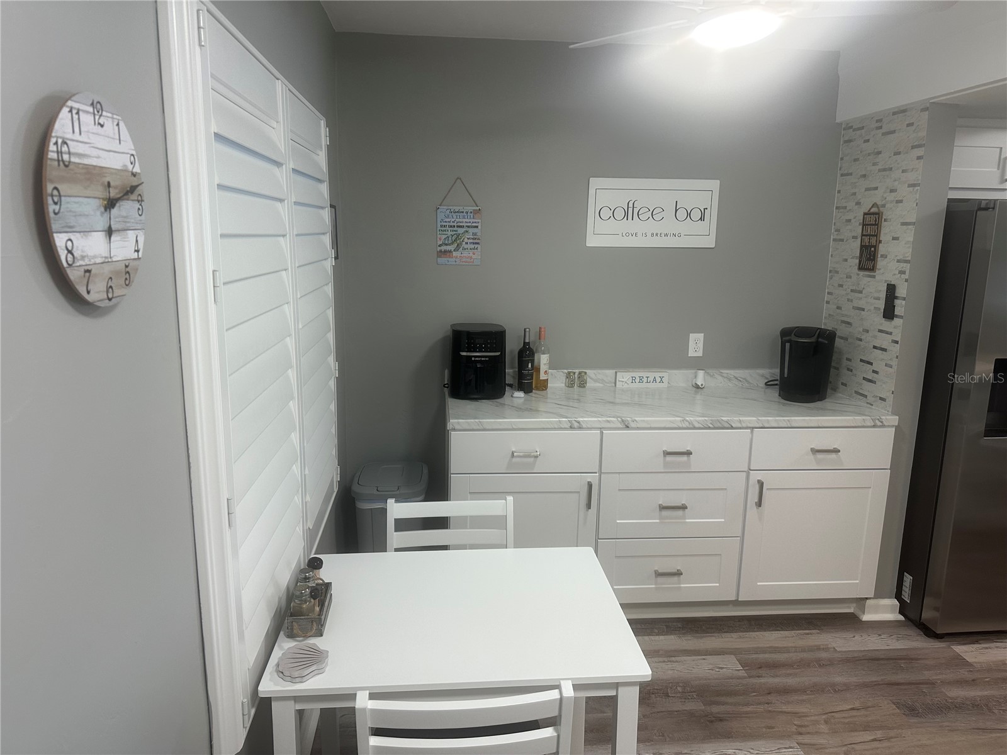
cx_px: 504
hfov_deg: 71.6
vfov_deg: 56.8
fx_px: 698
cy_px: 378
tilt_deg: -9.7
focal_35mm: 24
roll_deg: -1.8
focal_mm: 6.86
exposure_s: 1/120
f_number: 1.78
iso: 125
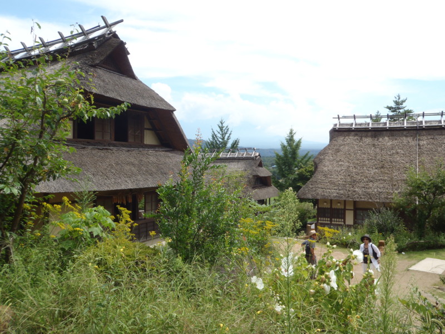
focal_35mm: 28
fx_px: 360
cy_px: 167
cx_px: 222
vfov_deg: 49.7
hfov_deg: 63.4
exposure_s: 1/320
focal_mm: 5
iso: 64
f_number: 4
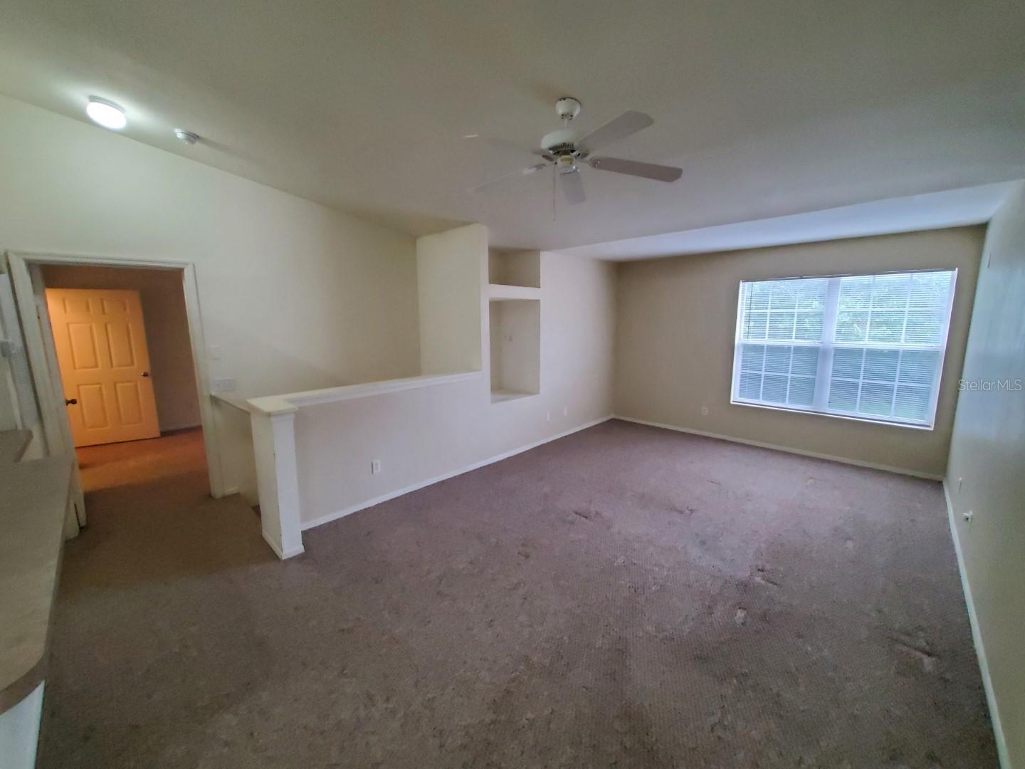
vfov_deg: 89.9
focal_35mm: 13
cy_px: 384
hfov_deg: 106.2
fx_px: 385
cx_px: 512
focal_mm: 1.8
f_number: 2.2
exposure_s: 1/60
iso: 640
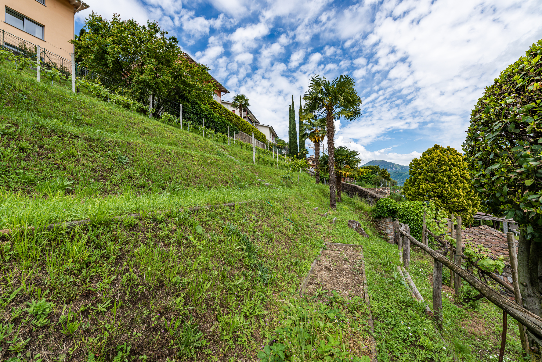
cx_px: 271
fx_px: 211
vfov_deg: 81.3
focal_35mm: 14
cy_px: 181
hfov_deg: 104.2
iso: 100
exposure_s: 1/250
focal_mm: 14
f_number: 9
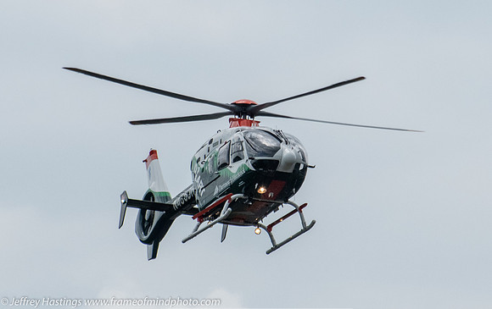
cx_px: 274
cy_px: 104
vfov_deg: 1.6
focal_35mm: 840
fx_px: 11281
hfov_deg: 2.5
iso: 800
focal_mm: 300
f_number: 10
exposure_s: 1/2500
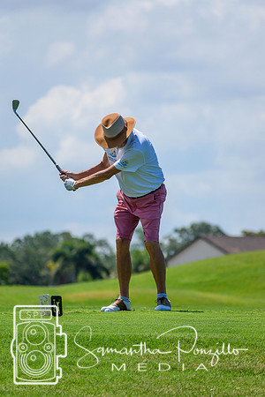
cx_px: 132
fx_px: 3975
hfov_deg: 3.8
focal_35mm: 360
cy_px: 198
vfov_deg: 5.7
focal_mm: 240
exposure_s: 1/2000
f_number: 6
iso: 250
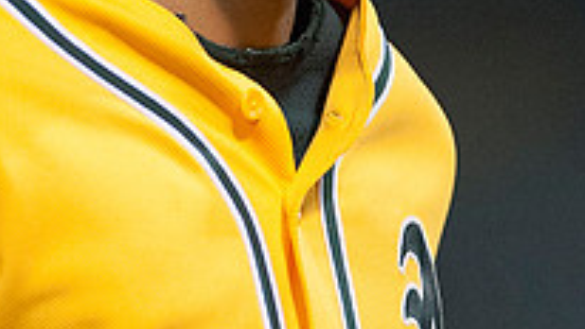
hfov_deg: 2.4
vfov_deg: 1.4
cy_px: -160
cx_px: 284
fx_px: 13716
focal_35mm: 884
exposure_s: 1/1600
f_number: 2.8
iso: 2500
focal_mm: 300
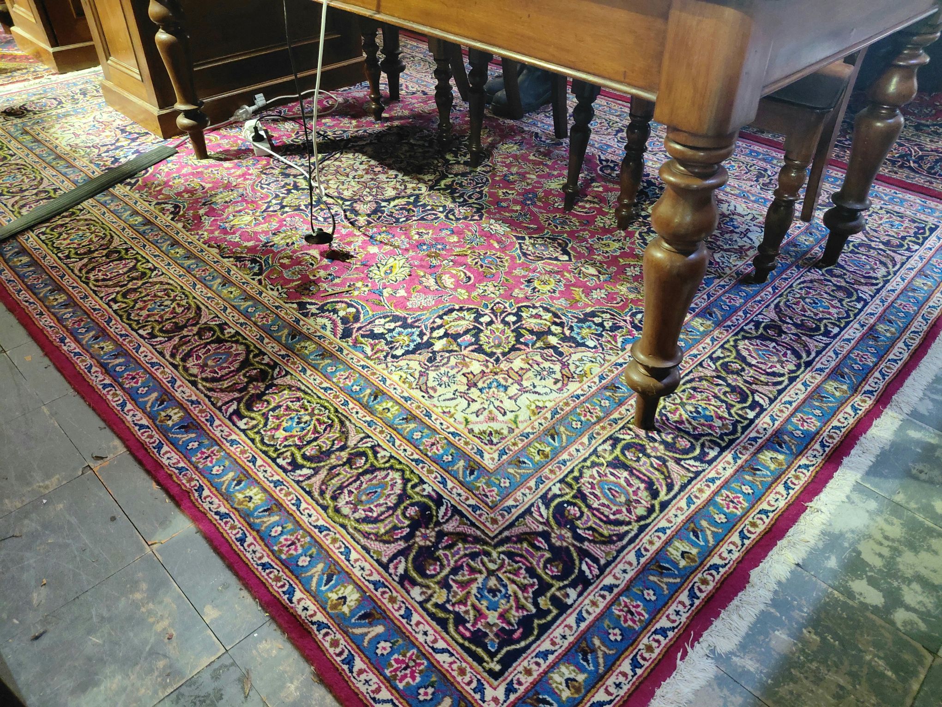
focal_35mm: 25
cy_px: 354
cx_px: 471
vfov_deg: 54.9
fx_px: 680
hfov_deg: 69.4
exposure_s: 1/50.3
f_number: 1.8
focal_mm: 4.69
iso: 400
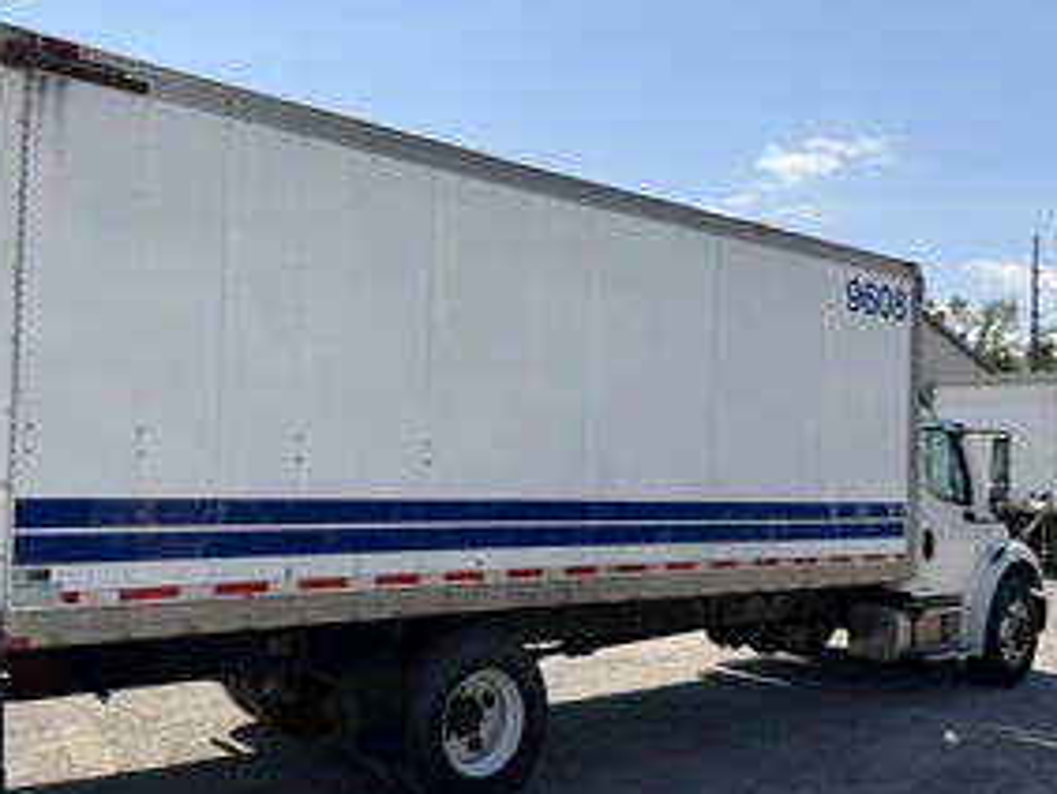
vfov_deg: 41.8
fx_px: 1039
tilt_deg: +1.7
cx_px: 431
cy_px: 442
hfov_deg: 53.6
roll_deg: +0.3
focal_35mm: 34
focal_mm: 6.76
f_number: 1.78
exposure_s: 1/5714
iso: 80
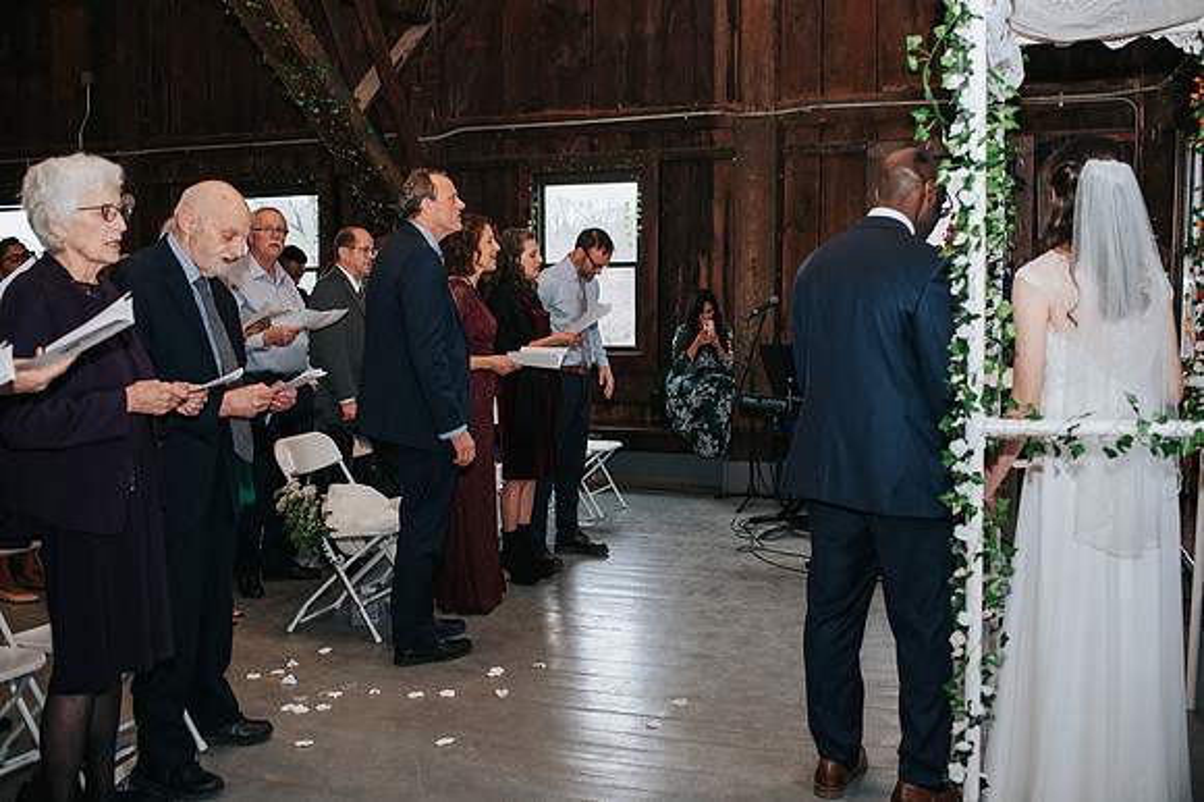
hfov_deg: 53.8
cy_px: 401
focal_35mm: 36
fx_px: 1187
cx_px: 602
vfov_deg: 37.3
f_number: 2.8
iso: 1000
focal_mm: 35
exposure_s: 1/160
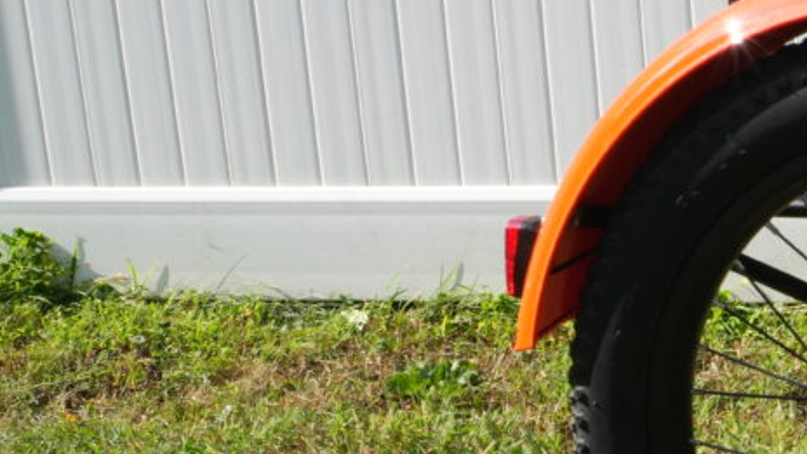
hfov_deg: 22.4
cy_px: 353
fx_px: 1826
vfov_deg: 14.1
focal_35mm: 85
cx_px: 1038
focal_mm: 21
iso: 400
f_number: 16
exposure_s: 1/80
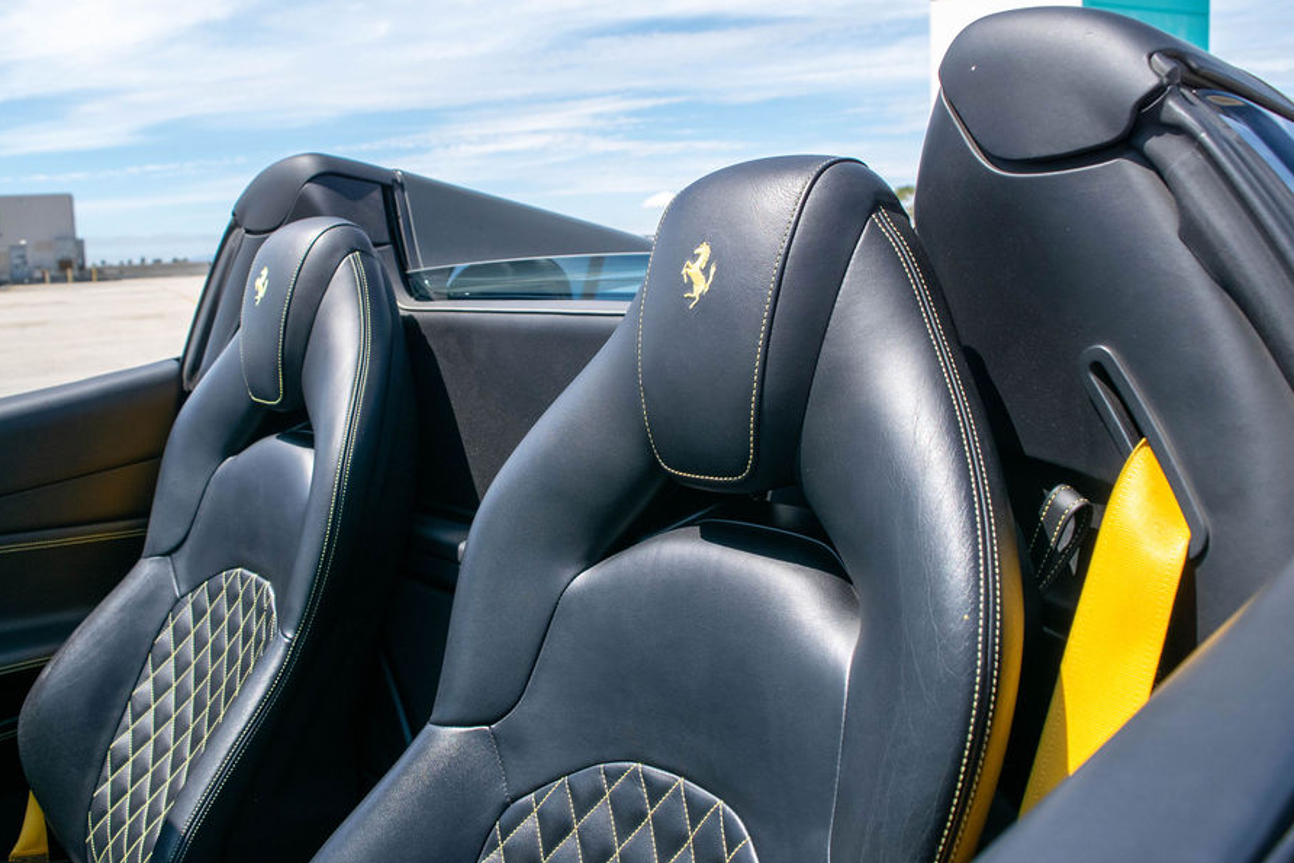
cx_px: 574
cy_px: 405
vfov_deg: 42.3
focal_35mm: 31
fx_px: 1114
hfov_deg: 60.1
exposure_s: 1/1600
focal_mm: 18
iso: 400
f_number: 5.6
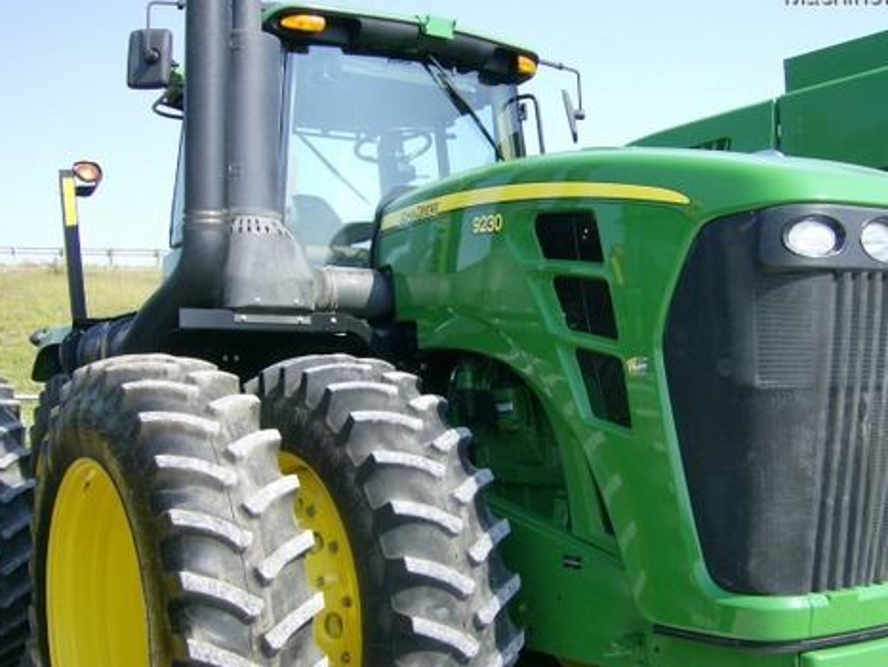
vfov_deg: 34.4
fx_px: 1078
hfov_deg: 44.7
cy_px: 356
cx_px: 492
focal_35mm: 42
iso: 100
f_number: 4.7
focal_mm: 6
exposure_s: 1/299
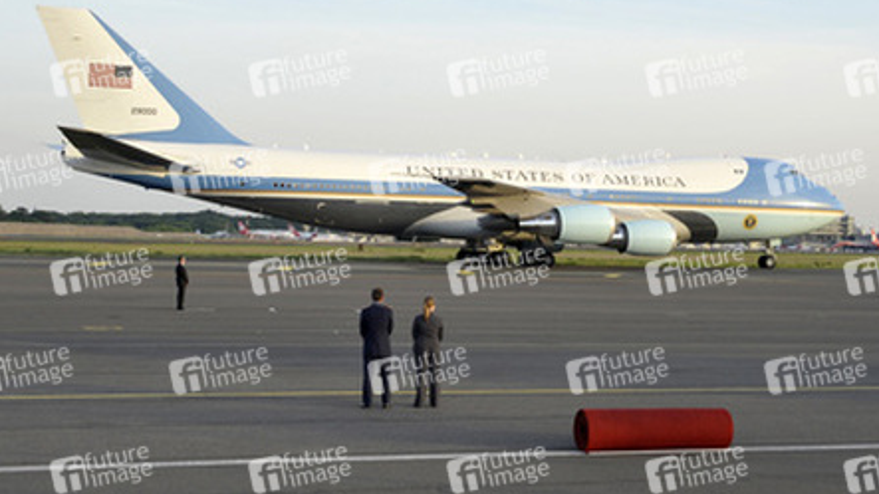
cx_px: 444
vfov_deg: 24.4
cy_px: 222
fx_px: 1142
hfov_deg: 42.1
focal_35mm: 49
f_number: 5
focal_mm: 46
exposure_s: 1/1600
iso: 1000
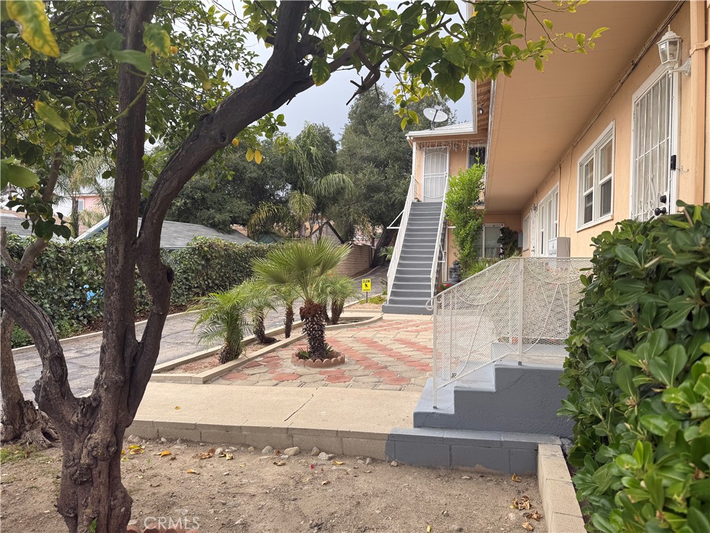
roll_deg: -1.1
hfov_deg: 71.6
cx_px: 355
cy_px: 266
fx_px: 492
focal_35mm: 24
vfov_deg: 56.8
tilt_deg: +0.8
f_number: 1.78
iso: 64
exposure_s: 1/230
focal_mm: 6.76
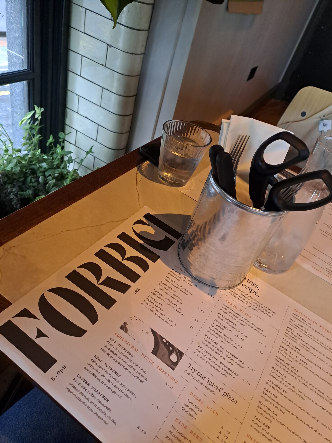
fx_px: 320
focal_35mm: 25
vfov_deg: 69.4
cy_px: 222
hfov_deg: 54.9
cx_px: 166
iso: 400
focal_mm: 4.65
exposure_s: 1/20
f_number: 1.8
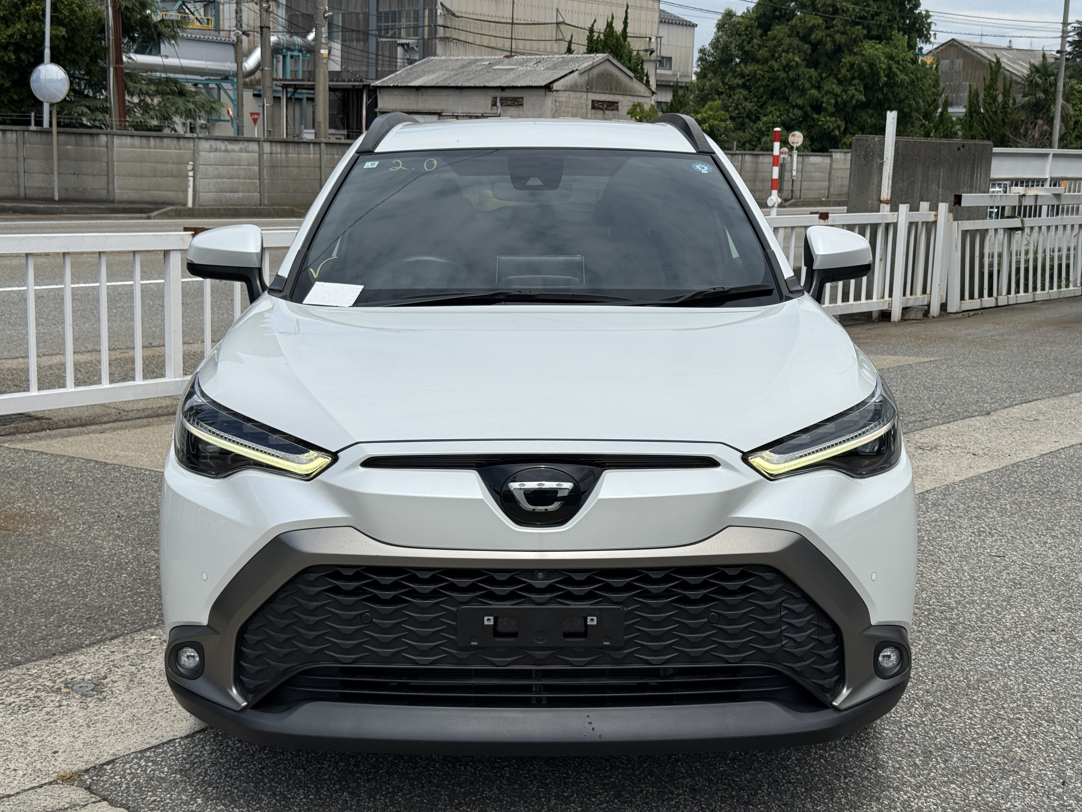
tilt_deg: -8.7
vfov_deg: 30.3
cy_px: 406
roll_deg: -2.4
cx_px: 541
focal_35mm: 48
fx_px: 1500
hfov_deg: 39.7
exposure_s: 1/11364
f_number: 1.78
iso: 80
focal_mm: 6.76
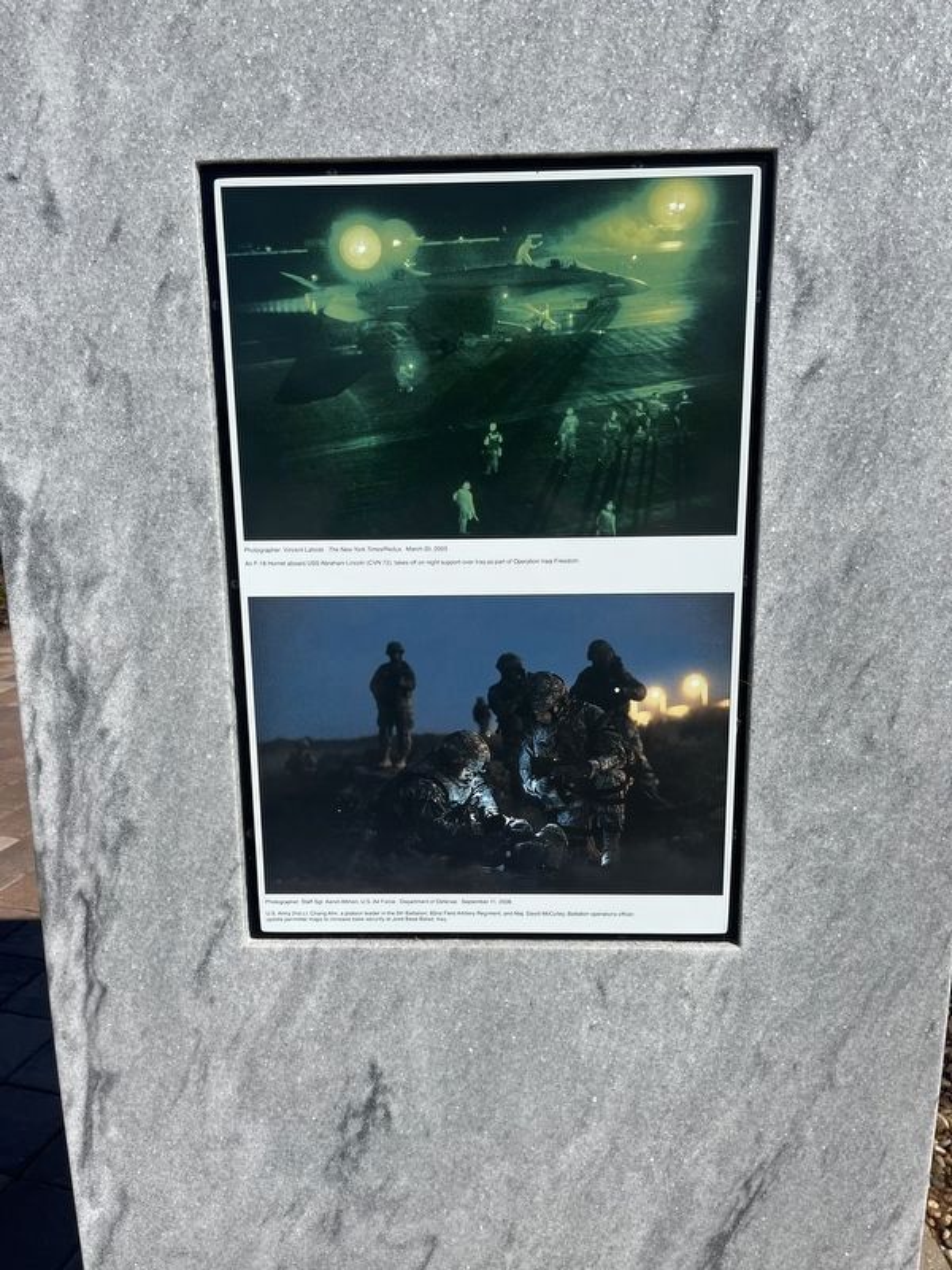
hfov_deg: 53.1
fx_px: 953
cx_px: 476
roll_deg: +0.7
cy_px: 635
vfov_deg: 67.3
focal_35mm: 26
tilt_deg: -11.1
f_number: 1.6
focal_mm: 5.1
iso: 50
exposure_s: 1/7353
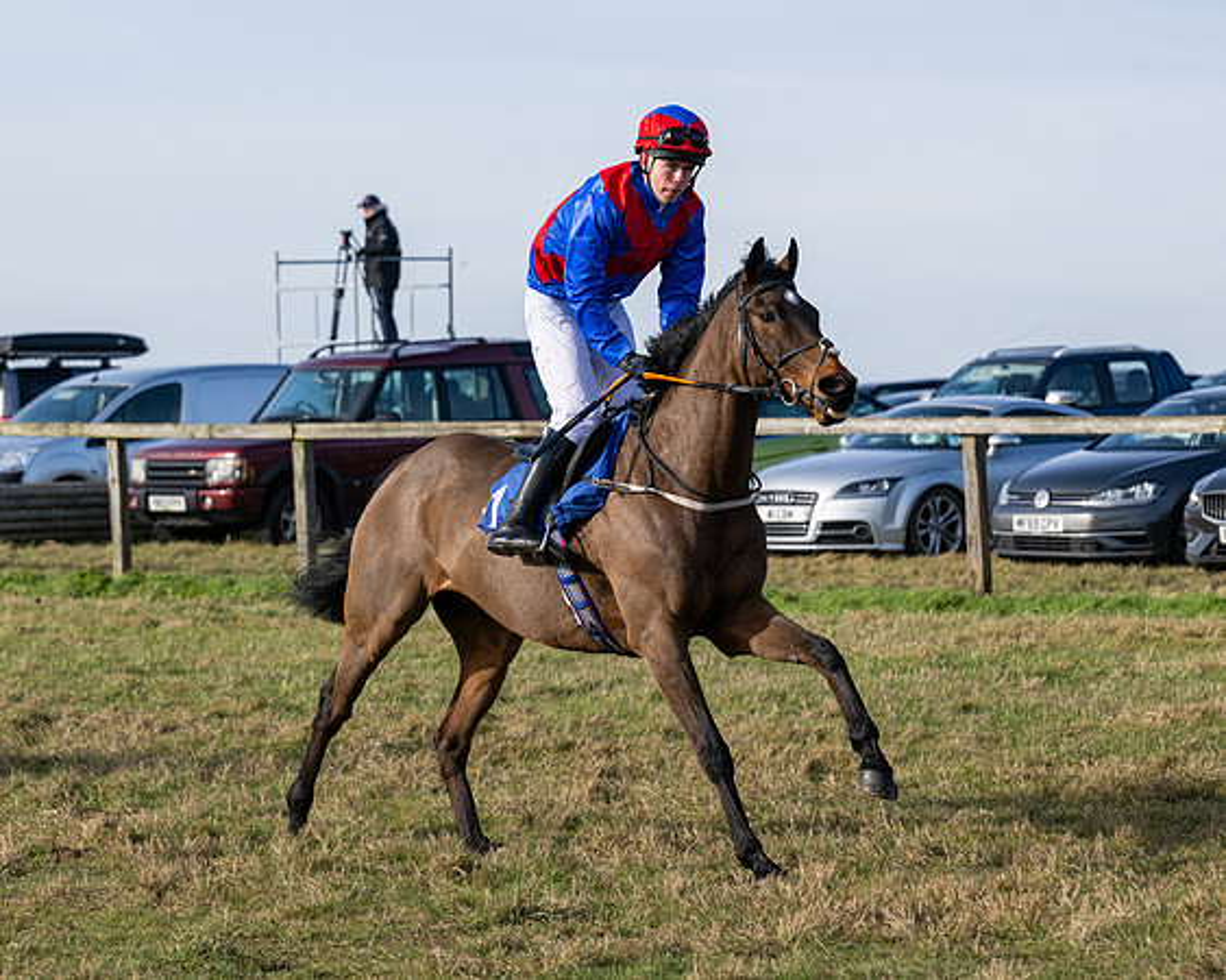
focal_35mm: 163
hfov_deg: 11.8
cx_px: 462
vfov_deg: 9.4
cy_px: 507
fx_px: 5929
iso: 400
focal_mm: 110
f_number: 5
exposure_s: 1/2500
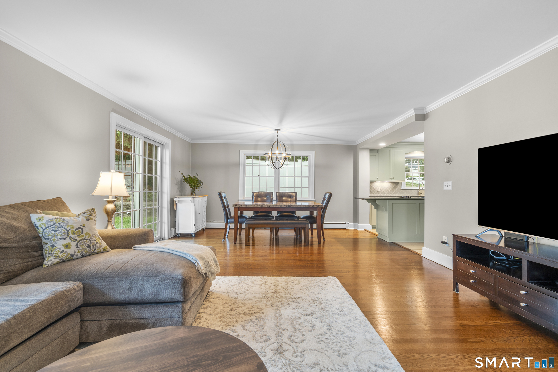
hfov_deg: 96.7
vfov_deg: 73.7
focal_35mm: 16
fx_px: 248
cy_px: 186
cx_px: 279
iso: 200
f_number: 9
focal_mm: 16
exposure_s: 4
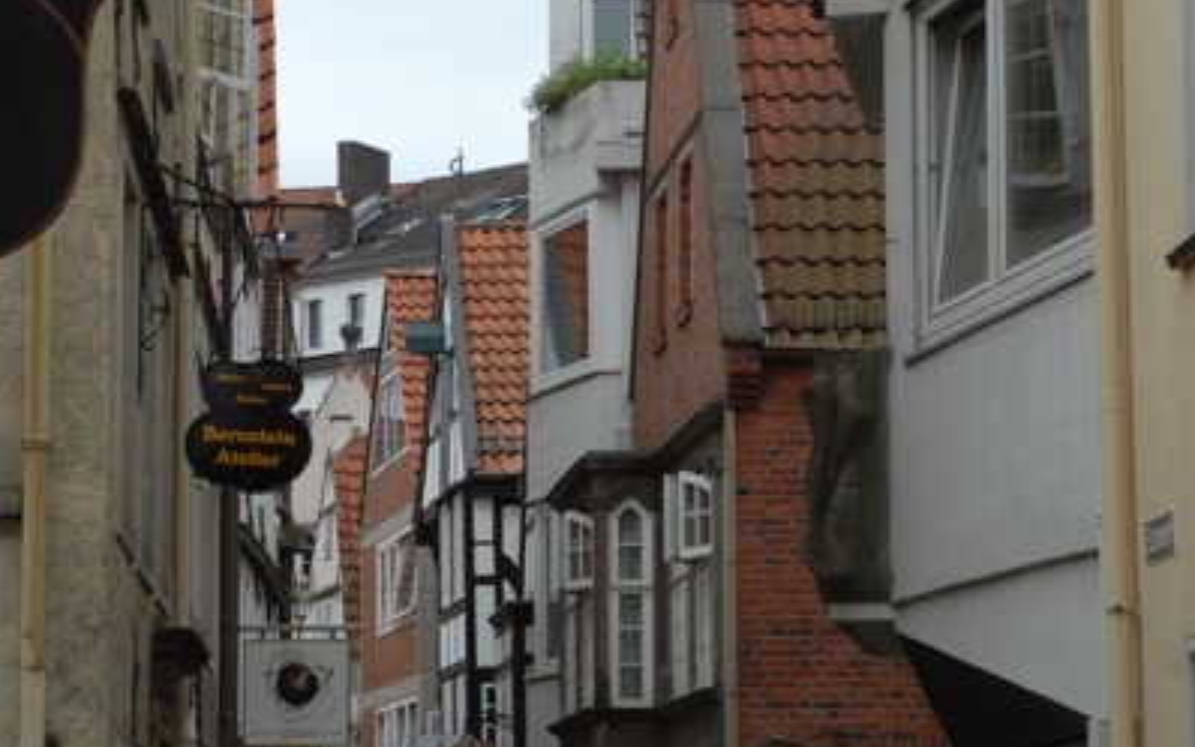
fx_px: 3763
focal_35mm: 116
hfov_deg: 18.0
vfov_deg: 11.3
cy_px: 393
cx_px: 598
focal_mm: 75
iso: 320
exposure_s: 1/350
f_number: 9
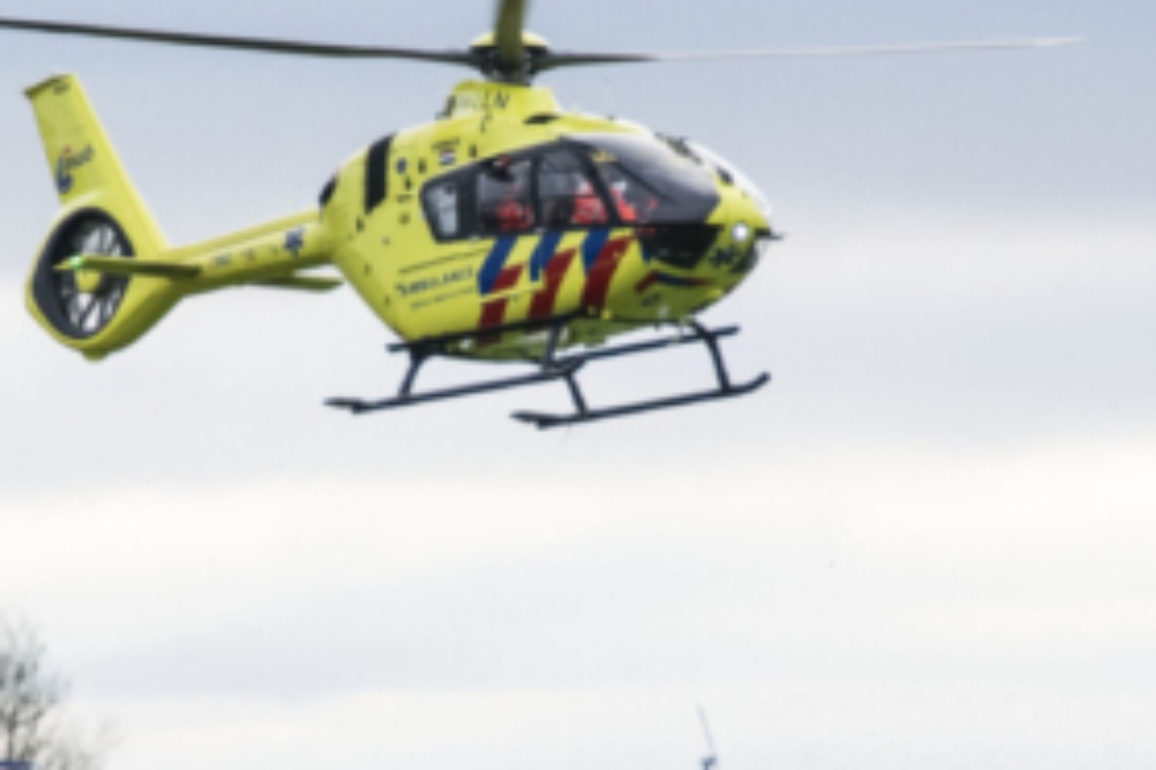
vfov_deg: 2.5
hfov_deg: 3.7
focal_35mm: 558
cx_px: 452
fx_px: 17929
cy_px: 555
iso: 640
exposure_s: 1/1000
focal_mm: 135
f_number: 5.6
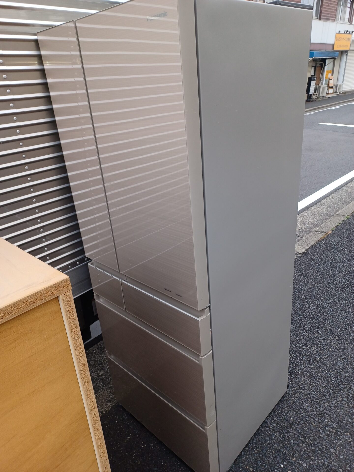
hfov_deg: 54.9
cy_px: 236
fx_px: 341
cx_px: 177
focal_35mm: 25
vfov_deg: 69.4
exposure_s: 1/120
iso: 64
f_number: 1.8
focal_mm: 4.6
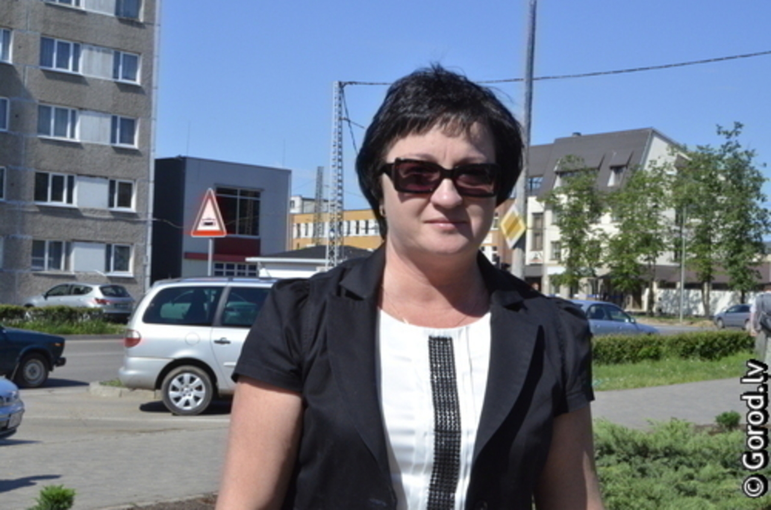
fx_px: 1282
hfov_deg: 33.5
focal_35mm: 60
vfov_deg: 22.5
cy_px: 255
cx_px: 386
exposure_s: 1/320
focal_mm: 40
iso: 1250
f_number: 29
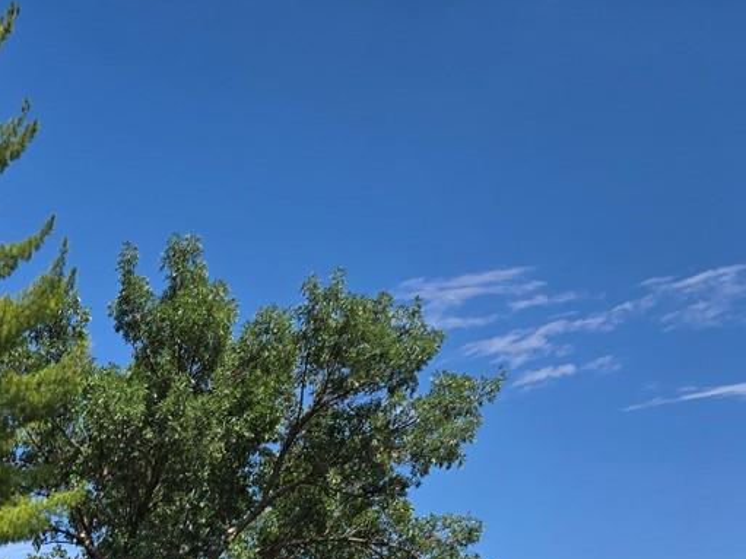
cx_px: -48
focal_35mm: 72
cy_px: 825
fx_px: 1551
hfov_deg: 25.3
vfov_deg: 18.3
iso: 25
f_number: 1.8
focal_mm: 5.4
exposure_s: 1/2234
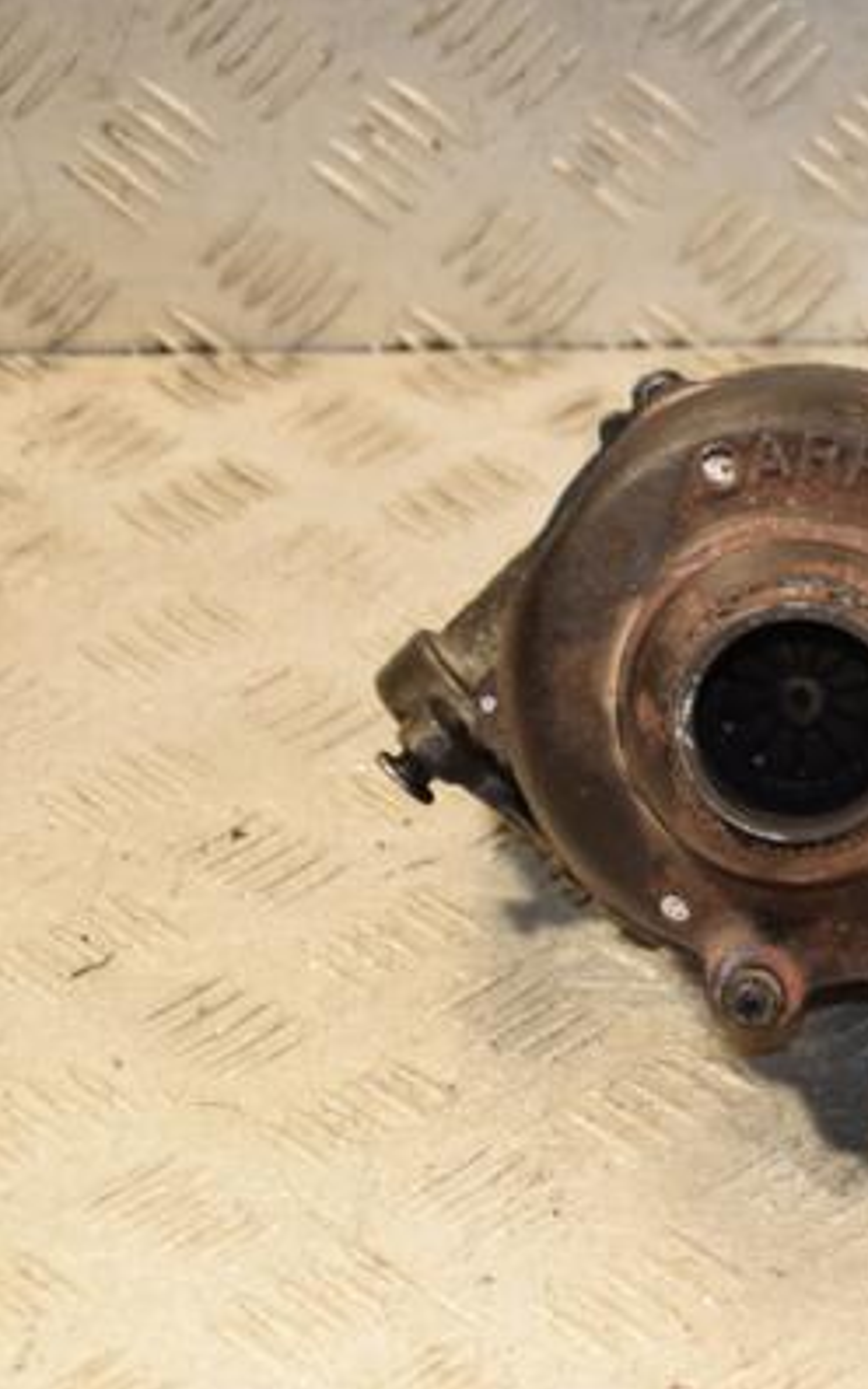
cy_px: 693
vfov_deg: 17.4
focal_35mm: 120
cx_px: 987
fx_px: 4544
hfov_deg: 10.8
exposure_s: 1/200
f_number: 5
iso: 800
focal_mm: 52
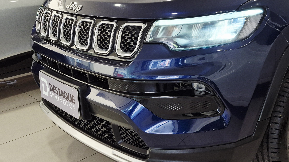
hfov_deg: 46.6
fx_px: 322
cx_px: 217
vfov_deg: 27.9
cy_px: 37
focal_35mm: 42
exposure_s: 1/120
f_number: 1.8
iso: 40
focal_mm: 5.4
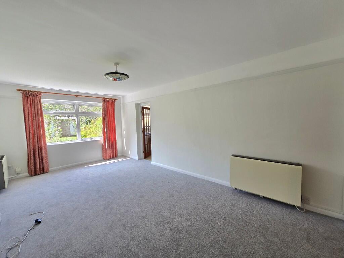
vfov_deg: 89.9
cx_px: 172
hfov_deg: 106.2
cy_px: 129
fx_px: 129
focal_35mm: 13
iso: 50
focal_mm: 2.2
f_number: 2.2
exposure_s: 1/60
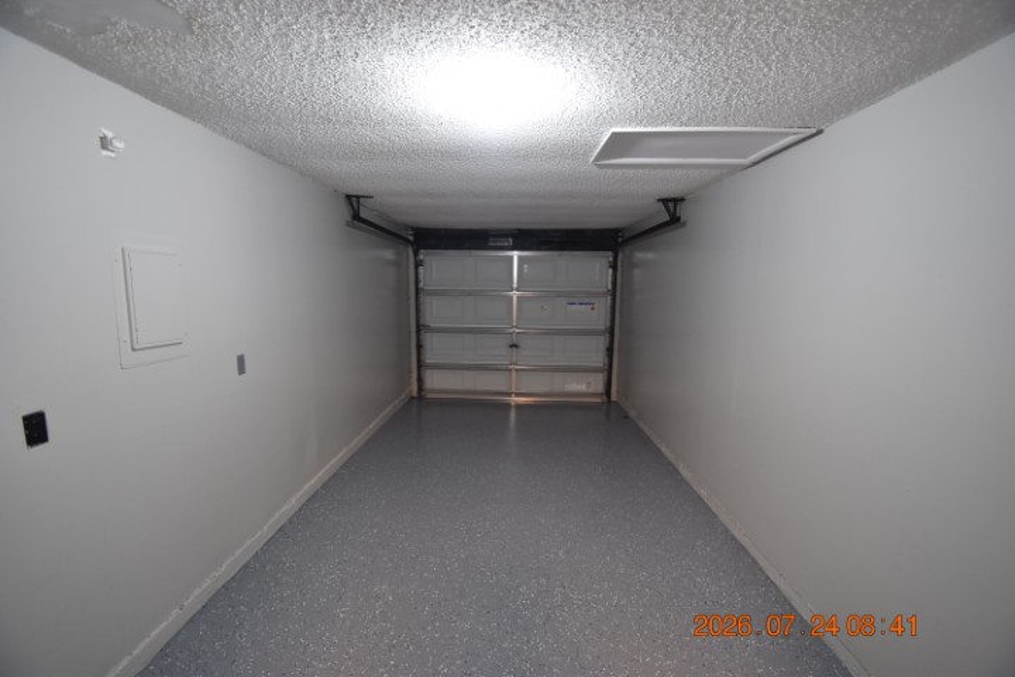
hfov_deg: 100.4
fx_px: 423
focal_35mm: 15
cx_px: 508
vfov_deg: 77.3
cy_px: 338
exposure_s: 1/20
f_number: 3.5
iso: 800
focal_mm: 10
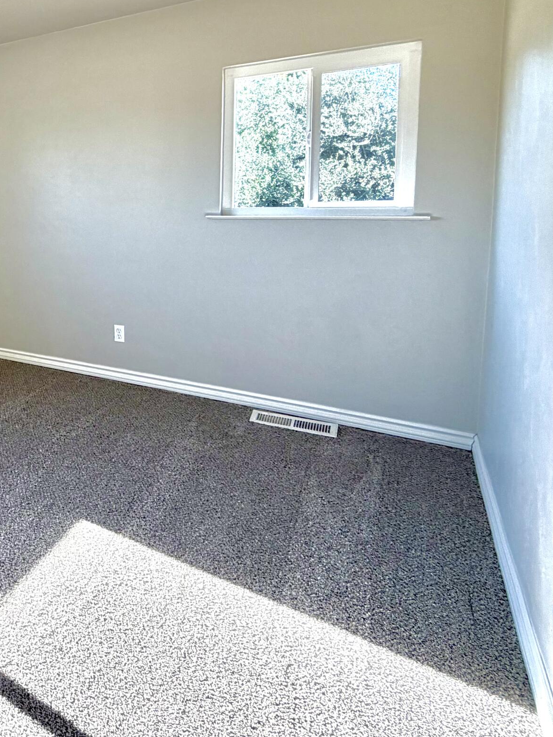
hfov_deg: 40.7
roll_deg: +2.5
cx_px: -64
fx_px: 575
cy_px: 247
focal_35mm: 27
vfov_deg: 63.7
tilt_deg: -4.8
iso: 80
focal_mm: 2.22
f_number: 2.2
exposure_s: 1/121
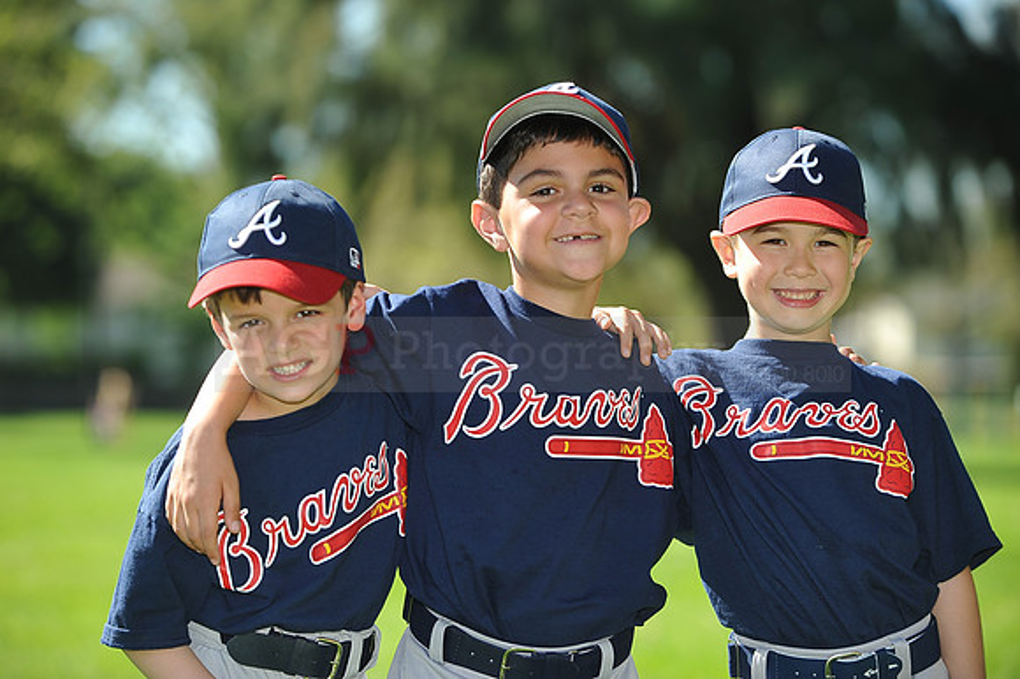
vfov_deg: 8.3
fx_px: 4672
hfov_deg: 12.5
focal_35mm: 165
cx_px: 510
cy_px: 340
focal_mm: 165
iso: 200
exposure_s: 1/640
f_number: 4.5
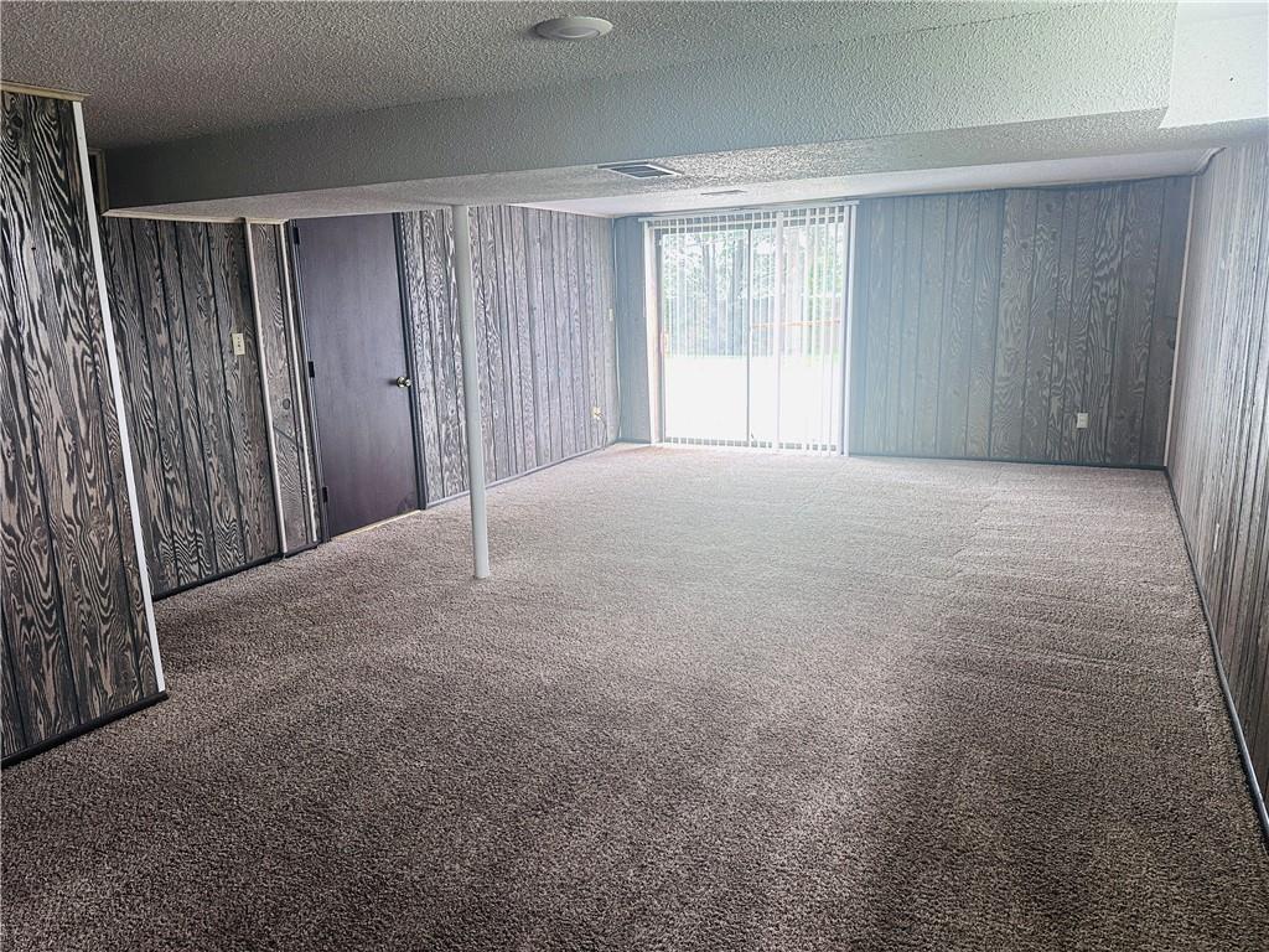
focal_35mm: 24
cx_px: 634
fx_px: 880
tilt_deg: -11.8
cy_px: 476
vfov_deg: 56.8
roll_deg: +0.6
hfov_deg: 71.6
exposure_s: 1/98
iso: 250
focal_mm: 6.86
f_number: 1.78
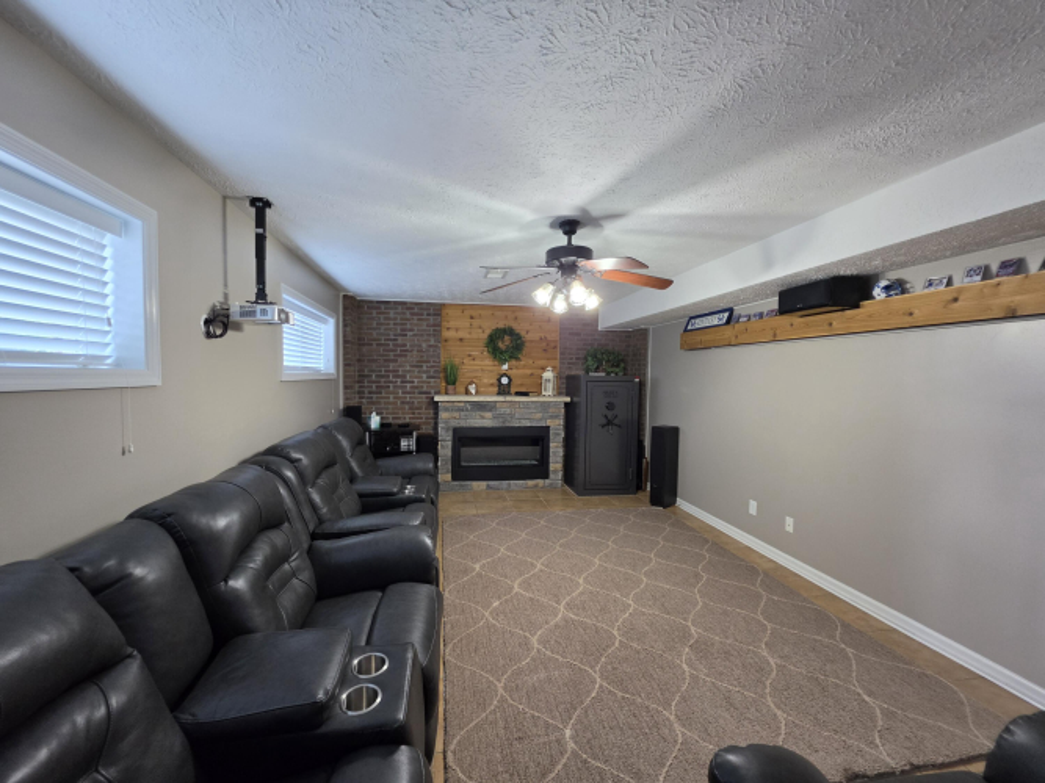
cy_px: 392
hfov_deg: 106.2
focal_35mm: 13
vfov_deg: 89.9
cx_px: 522
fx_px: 392
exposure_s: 1/60
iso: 160
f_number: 1.9
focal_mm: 2.2
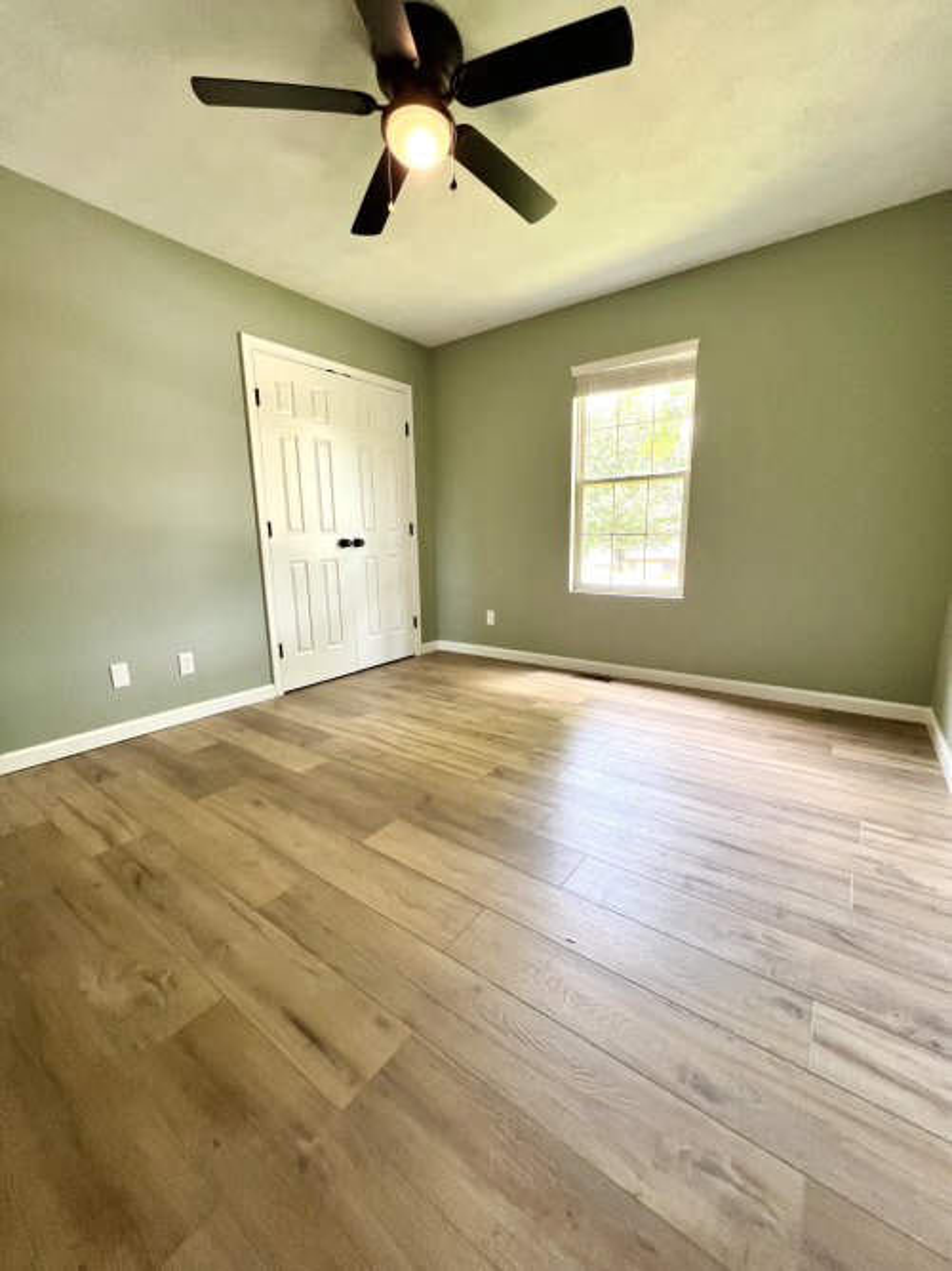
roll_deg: +0.3
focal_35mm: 13
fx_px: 477
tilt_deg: -10.6
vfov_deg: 106.2
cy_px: 636
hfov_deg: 89.9
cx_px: 476
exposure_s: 1/120
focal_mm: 1.57
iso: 200
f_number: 1.8
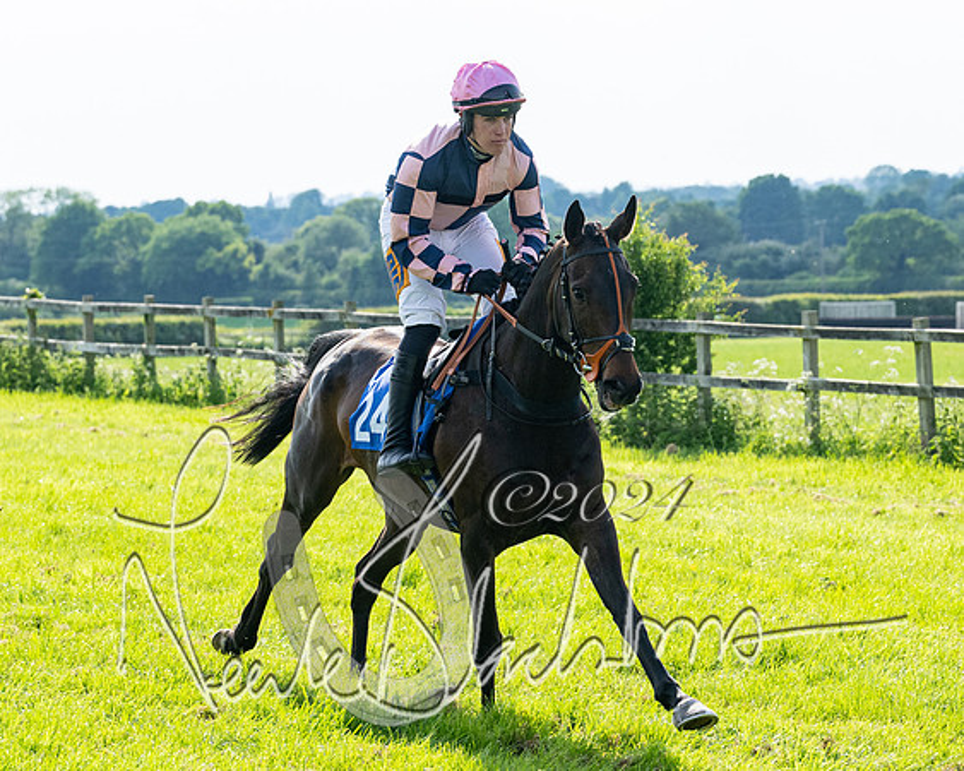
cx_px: 482
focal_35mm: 178
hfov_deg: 10.8
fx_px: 5083
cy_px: 302
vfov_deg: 8.7
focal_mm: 87
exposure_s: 1/2000
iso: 400
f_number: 5
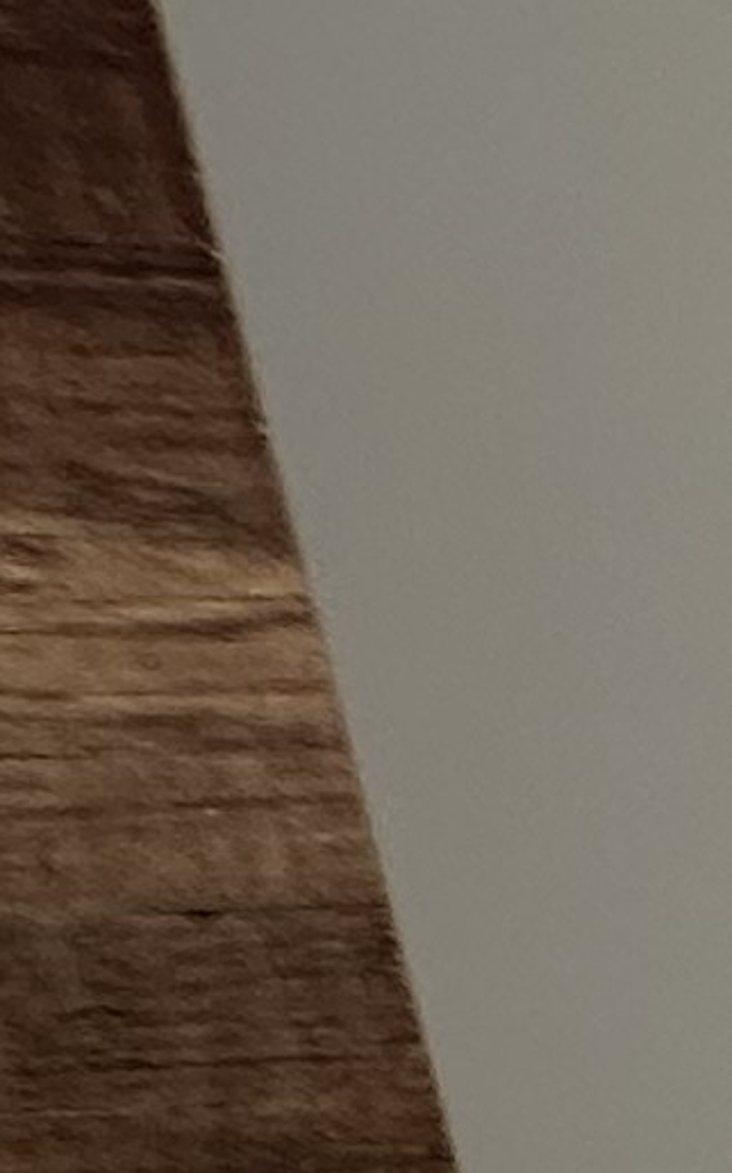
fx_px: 3707
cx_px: 4394
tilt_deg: -10.8
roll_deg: +2.1
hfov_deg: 5.2
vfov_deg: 16.6
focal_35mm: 116
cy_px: 1669
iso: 40
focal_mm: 2.22
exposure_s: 1/99
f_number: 2.2
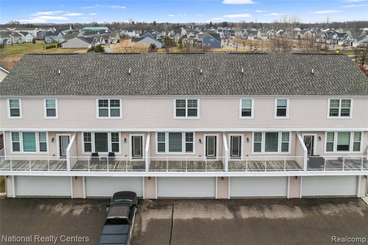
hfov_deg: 78.6
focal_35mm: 22
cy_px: 122
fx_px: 225
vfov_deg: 57.2
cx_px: 184
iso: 120
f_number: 2.8
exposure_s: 1/40
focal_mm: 8.38
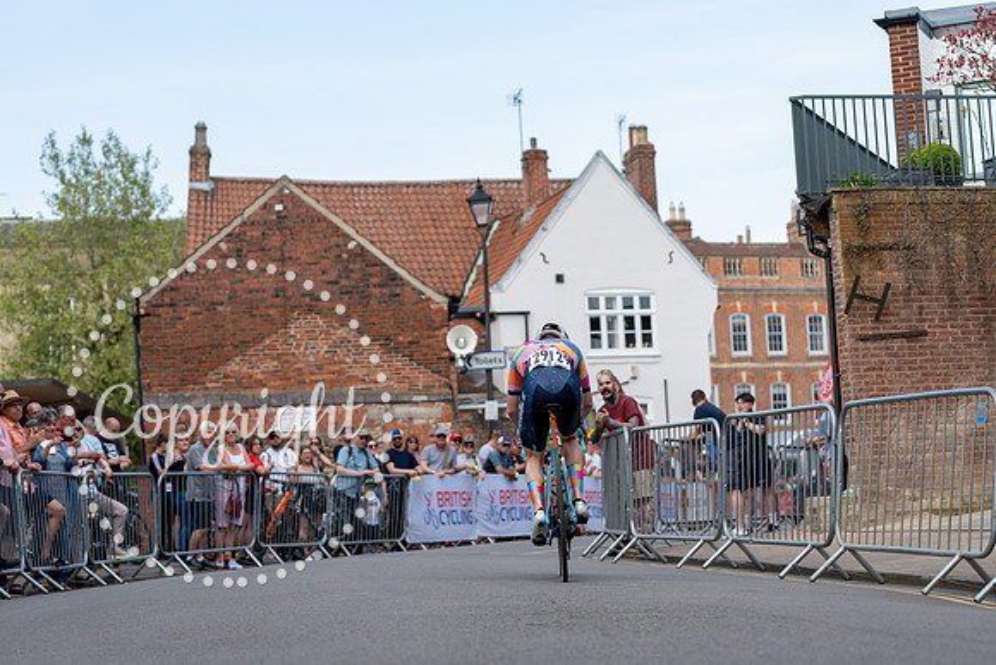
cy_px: 332
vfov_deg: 17.7
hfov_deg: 26.3
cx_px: 498
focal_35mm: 77
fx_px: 2131
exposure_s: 1/640
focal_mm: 77
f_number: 3.2
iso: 100
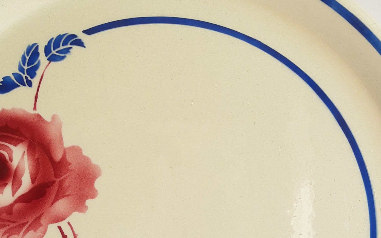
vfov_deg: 18.7
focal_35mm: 68
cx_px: 156
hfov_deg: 30.1
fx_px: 706
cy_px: 232
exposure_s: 1/136
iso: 40
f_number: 1.8
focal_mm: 3.95
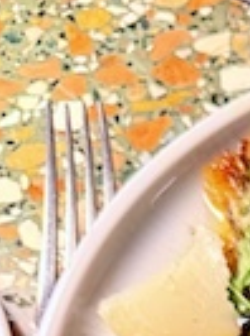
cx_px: 530
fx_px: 1074
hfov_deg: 11.7
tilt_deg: -68.9
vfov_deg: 15.4
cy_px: 603
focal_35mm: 111
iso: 800
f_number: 1.78
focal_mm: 6.76
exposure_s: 1/33
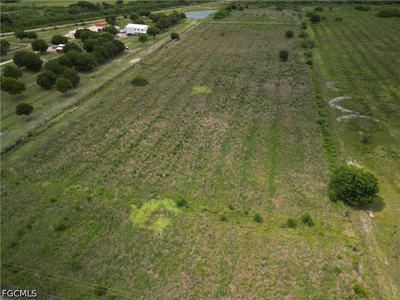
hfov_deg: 71.6
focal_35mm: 24
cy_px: 150
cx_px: 200
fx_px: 277
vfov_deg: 56.8
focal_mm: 6.72
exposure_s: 1/100
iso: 100
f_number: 1.7
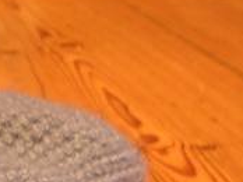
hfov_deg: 15.0
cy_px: 298
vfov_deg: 10.9
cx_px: -15
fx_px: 904
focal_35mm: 129
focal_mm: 5.8
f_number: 2.6
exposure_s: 1/8
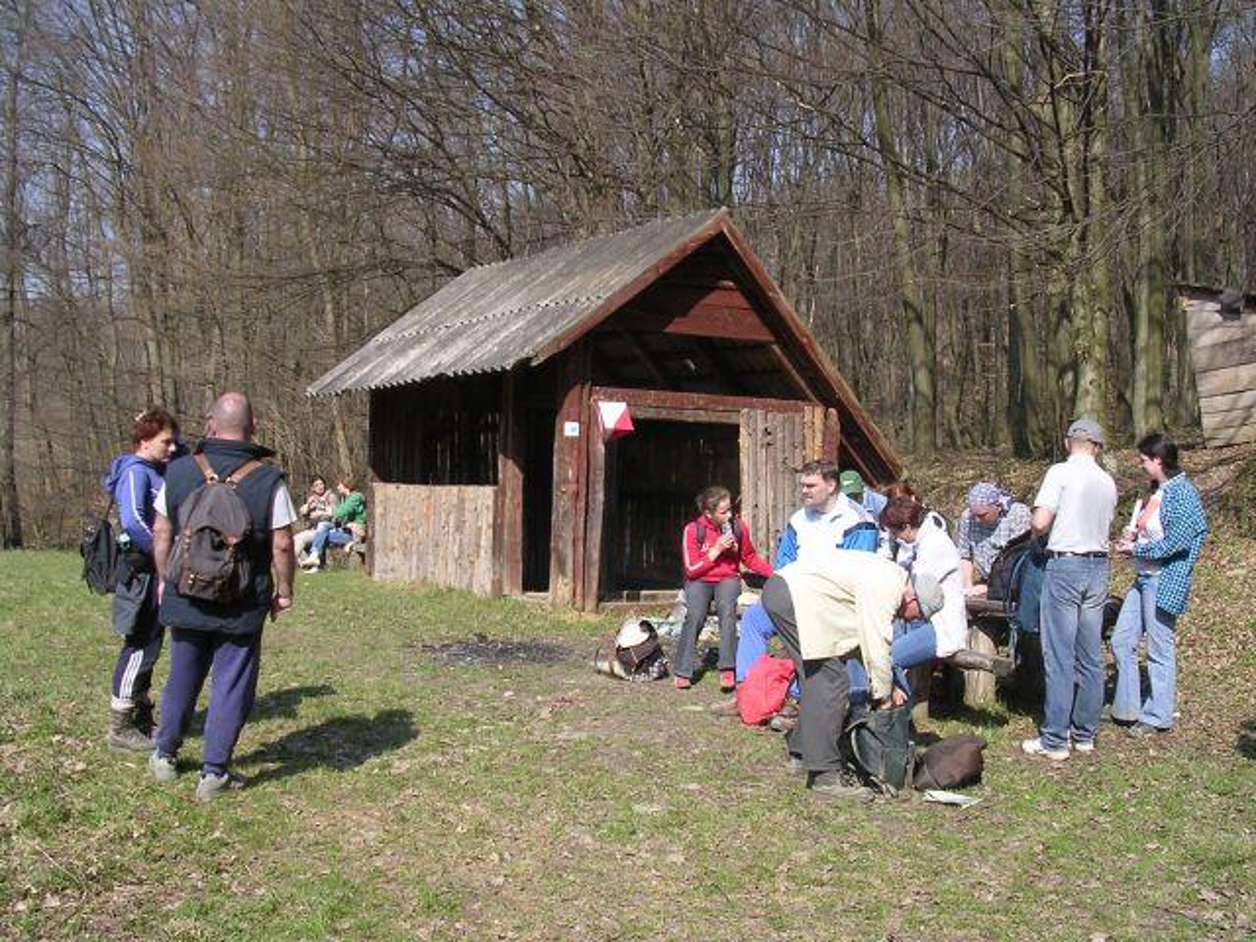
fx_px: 1379
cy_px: 471
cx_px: 628
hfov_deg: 49.0
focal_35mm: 38
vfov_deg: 37.7
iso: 100
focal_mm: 5.8
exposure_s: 1/190
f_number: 5.6
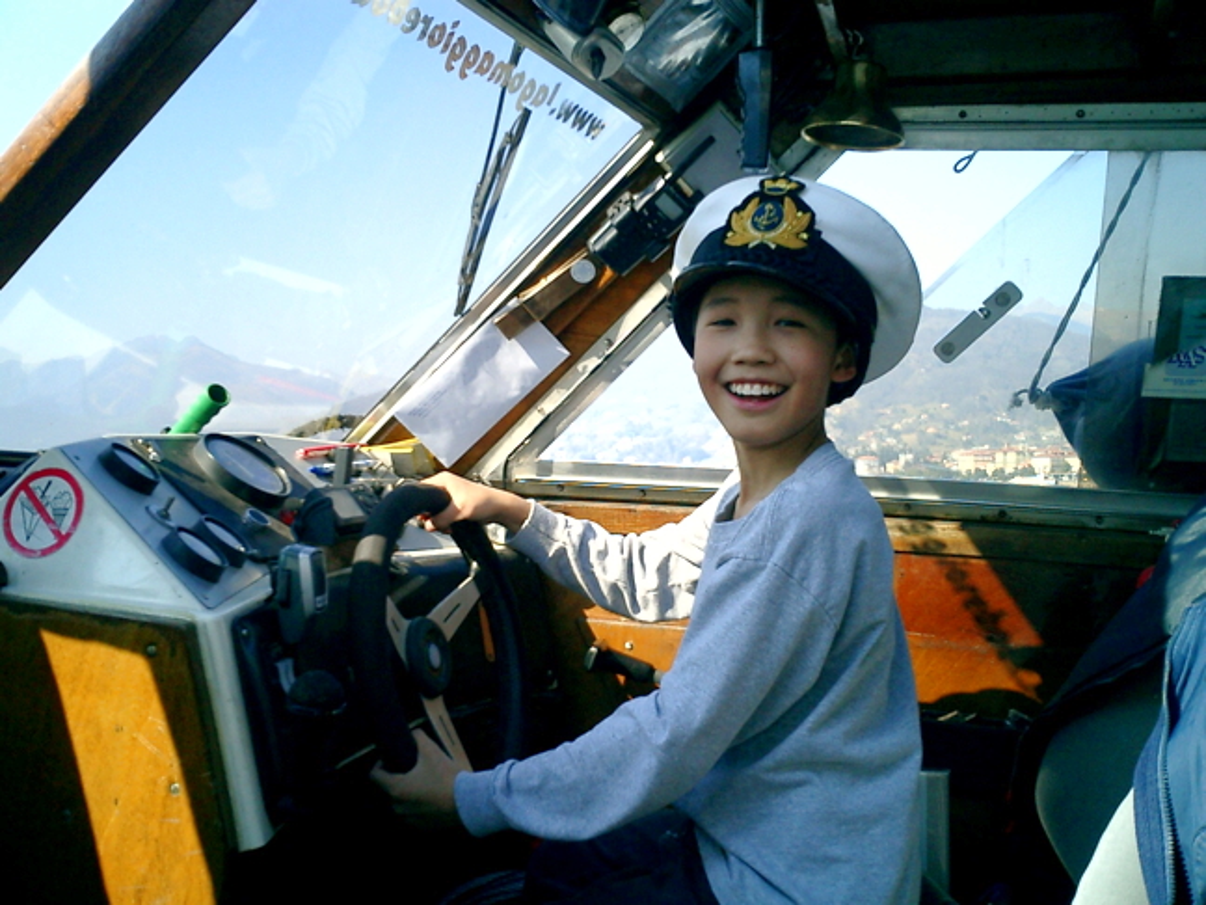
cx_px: 603
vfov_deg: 39.7
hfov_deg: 51.4
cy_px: 452
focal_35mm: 36
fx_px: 1254
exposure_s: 1/500
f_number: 3.2
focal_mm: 7.5
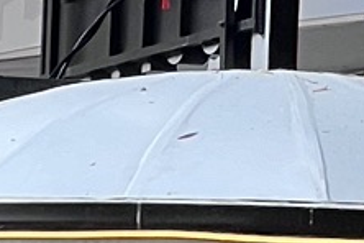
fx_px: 7300
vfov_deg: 1.9
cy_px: 79
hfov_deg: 2.9
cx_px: 16
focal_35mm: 722
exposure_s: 1/99
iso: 50
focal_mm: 9
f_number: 2.8
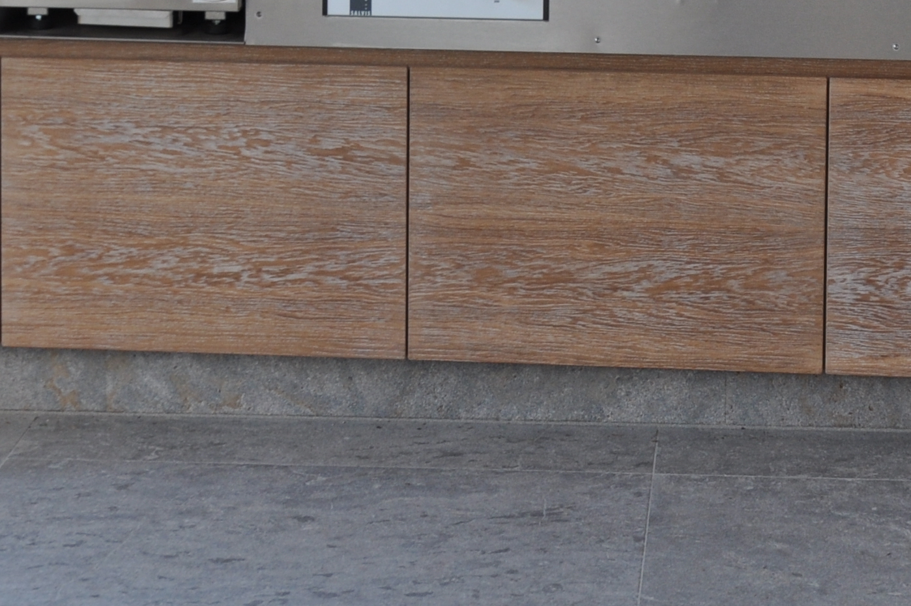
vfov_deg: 9.7
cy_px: -250
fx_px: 3488
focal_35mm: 138
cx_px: 386
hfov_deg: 14.9
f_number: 6.3
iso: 200
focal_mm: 30
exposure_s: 1/40
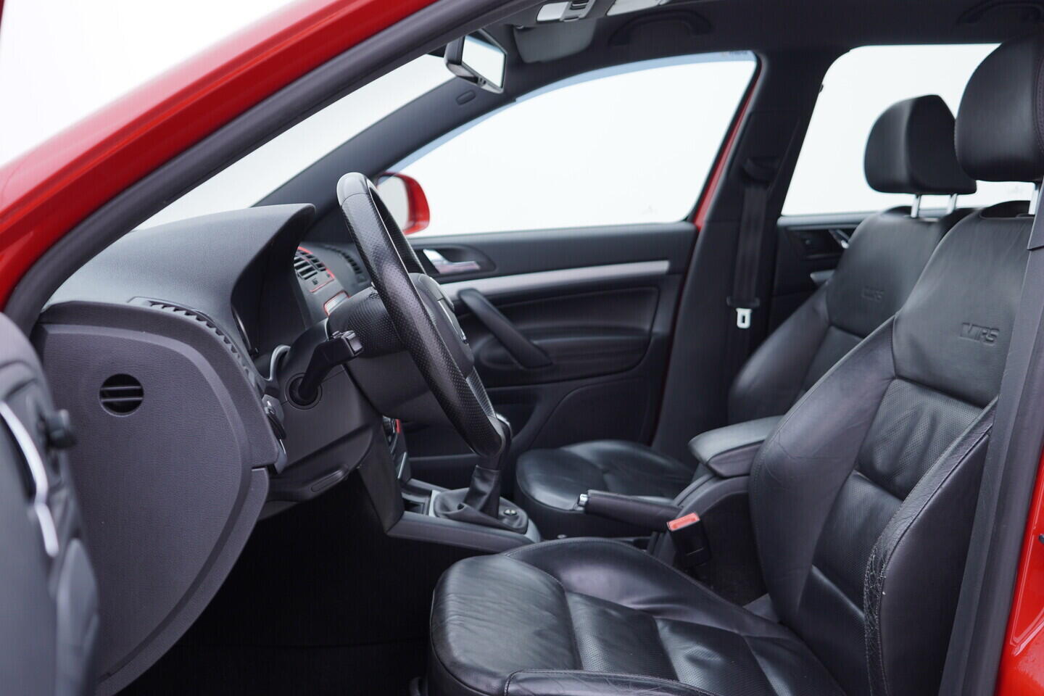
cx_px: 522
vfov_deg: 36.9
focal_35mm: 36
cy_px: 348
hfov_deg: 53.1
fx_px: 1044
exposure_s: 1/50
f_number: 3.2
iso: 125
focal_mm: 24
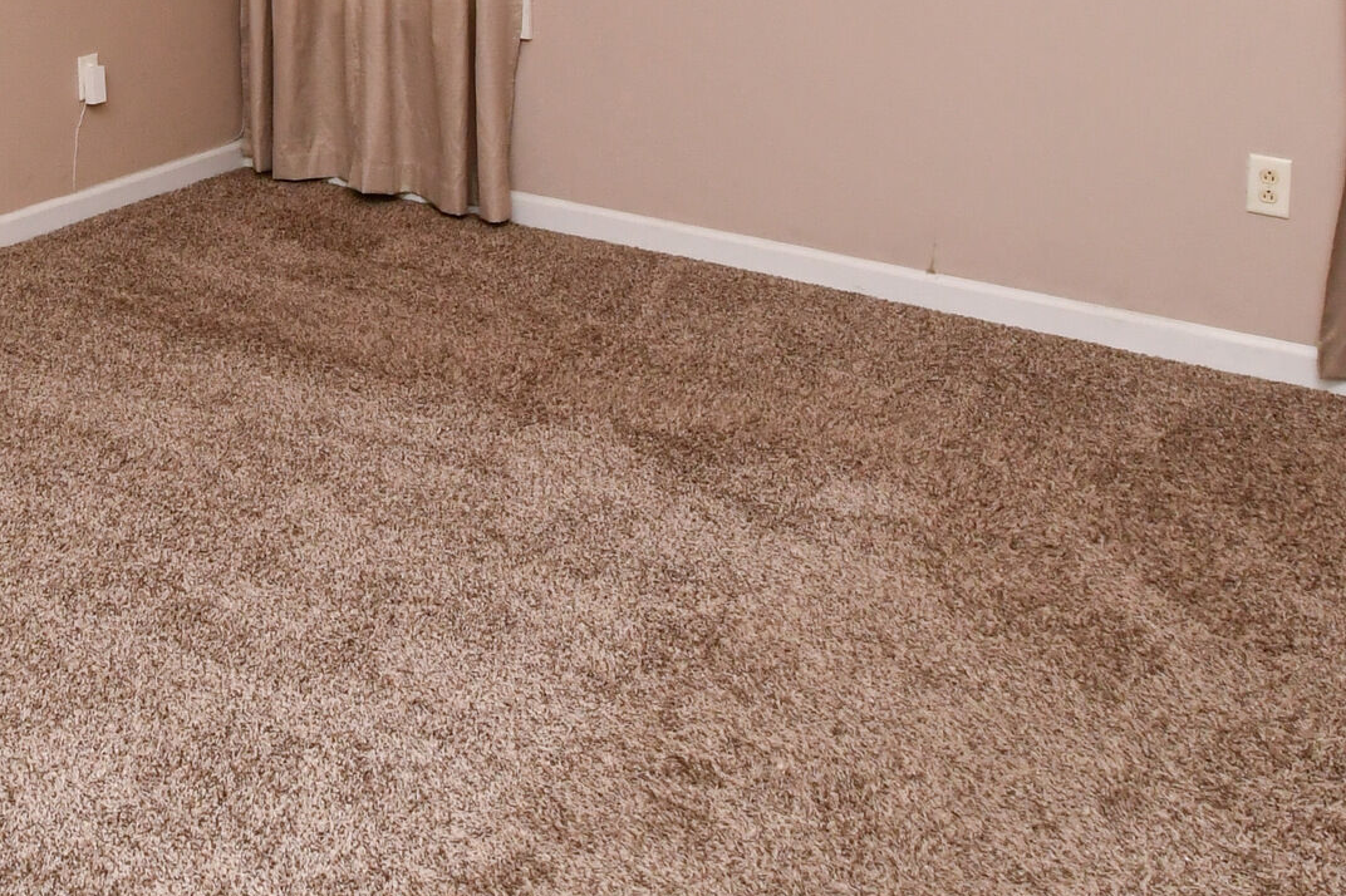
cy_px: -205
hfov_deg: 42.6
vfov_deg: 27.2
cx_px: 201
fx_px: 1607
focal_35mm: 43
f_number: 14
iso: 800
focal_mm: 10
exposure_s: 1/30
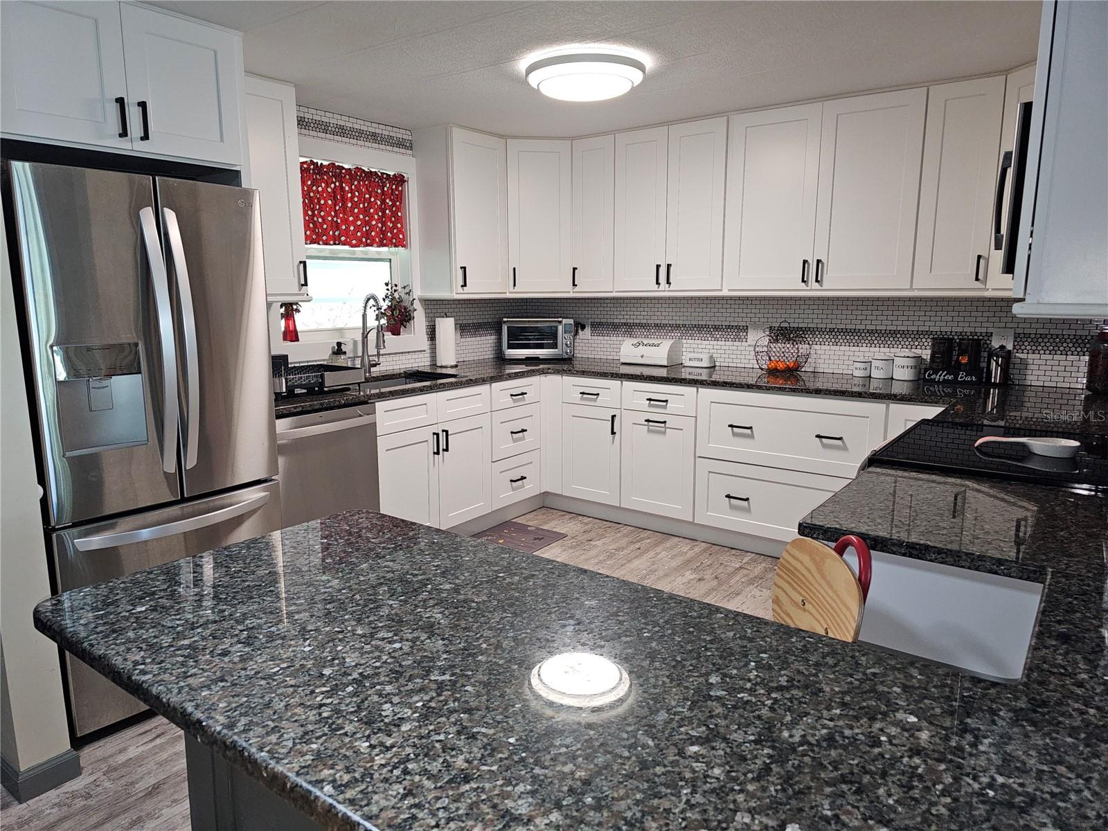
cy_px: 416
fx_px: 736
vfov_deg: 58.9
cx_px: 554
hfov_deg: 73.9
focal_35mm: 23
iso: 100
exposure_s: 1/60
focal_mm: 6.3
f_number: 1.7
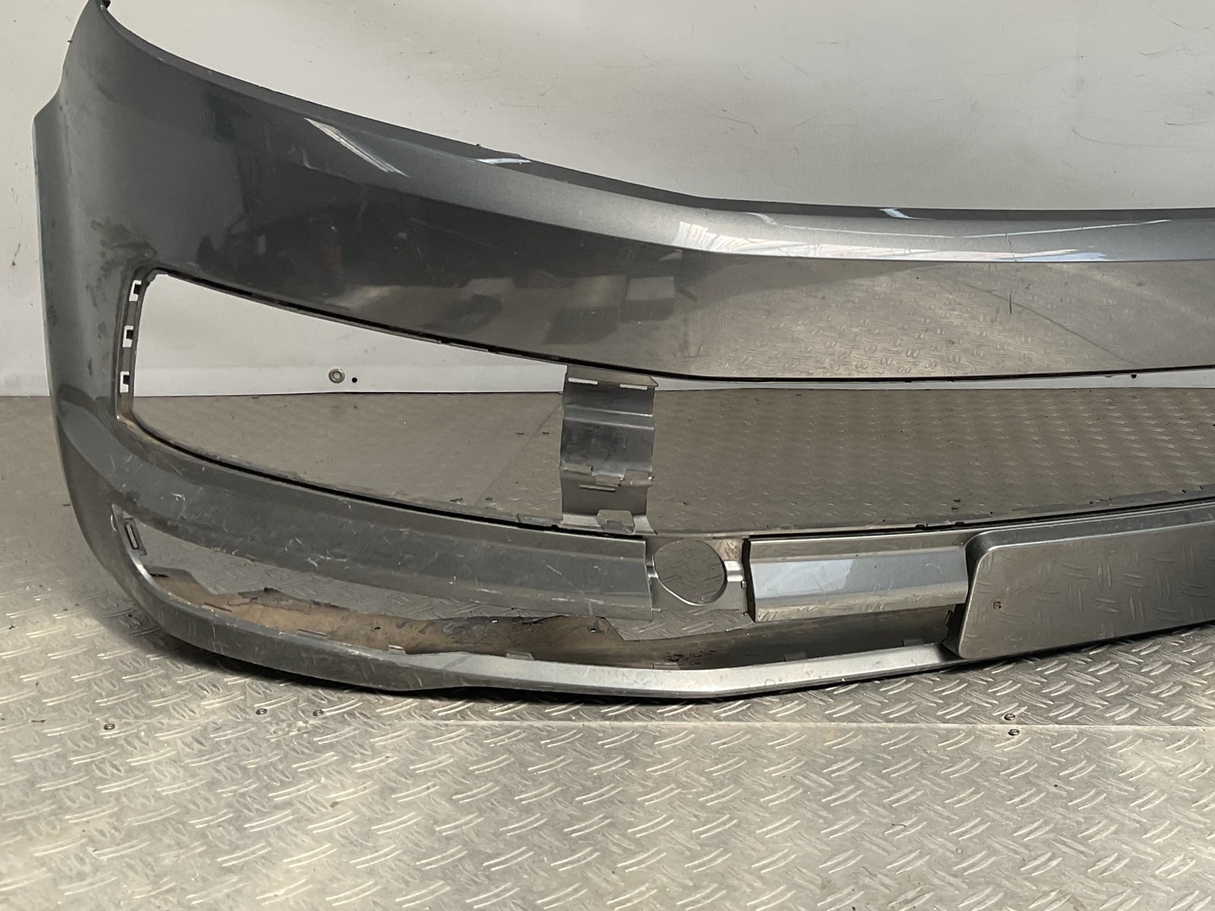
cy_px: 256
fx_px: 1509
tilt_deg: -8.6
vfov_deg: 33.1
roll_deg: -1.3
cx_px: 846
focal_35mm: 43
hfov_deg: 43.0
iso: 16
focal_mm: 3
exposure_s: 1/478
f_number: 1.8
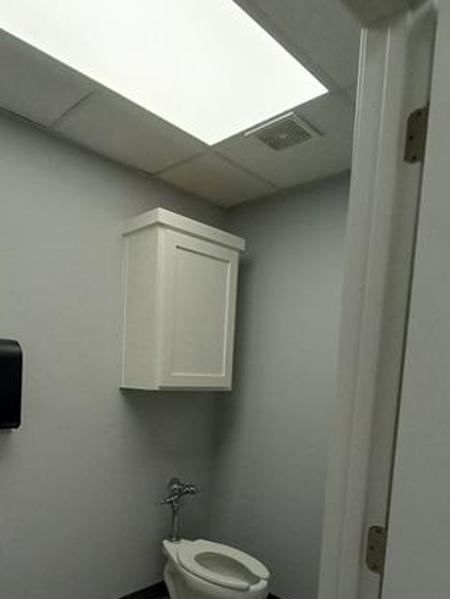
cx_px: 150
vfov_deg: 69.1
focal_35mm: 24
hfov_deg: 55.6
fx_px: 416
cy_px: 410
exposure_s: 1/120
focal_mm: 1.13
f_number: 2.2
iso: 125
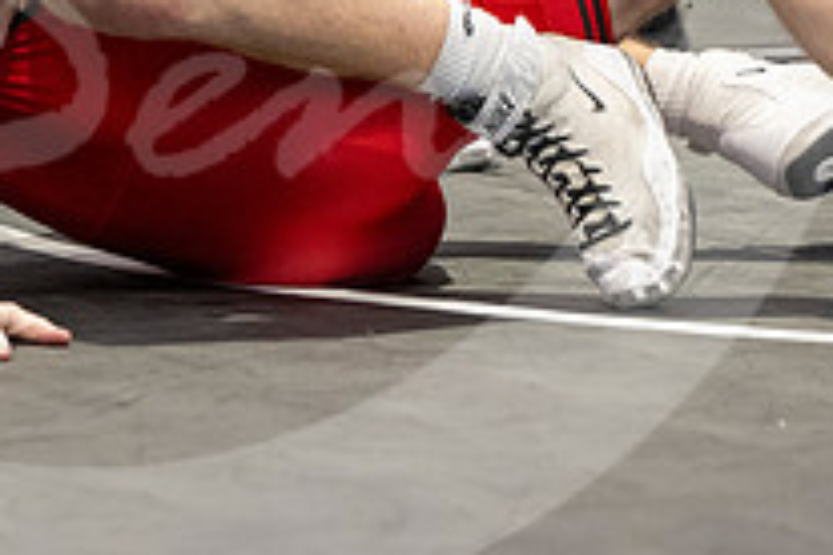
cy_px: -16
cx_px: 255
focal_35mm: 389
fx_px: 9000
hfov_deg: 5.3
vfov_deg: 3.5
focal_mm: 105
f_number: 2.8
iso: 3200
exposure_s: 1/1000
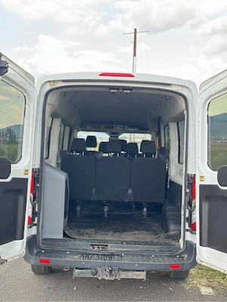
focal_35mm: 48
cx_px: 114
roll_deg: -0.1
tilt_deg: +0.2
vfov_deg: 39.7
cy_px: 151
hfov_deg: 30.3
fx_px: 420
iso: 80
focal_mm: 6.76
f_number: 1.78
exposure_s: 1/172
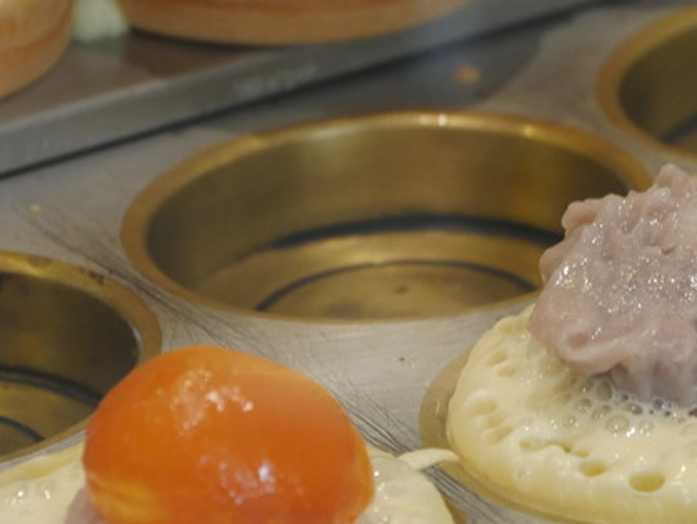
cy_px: 276
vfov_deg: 5.0
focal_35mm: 297
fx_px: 5984
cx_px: 607
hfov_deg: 6.7
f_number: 5.4
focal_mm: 69
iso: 1600
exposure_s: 1/160
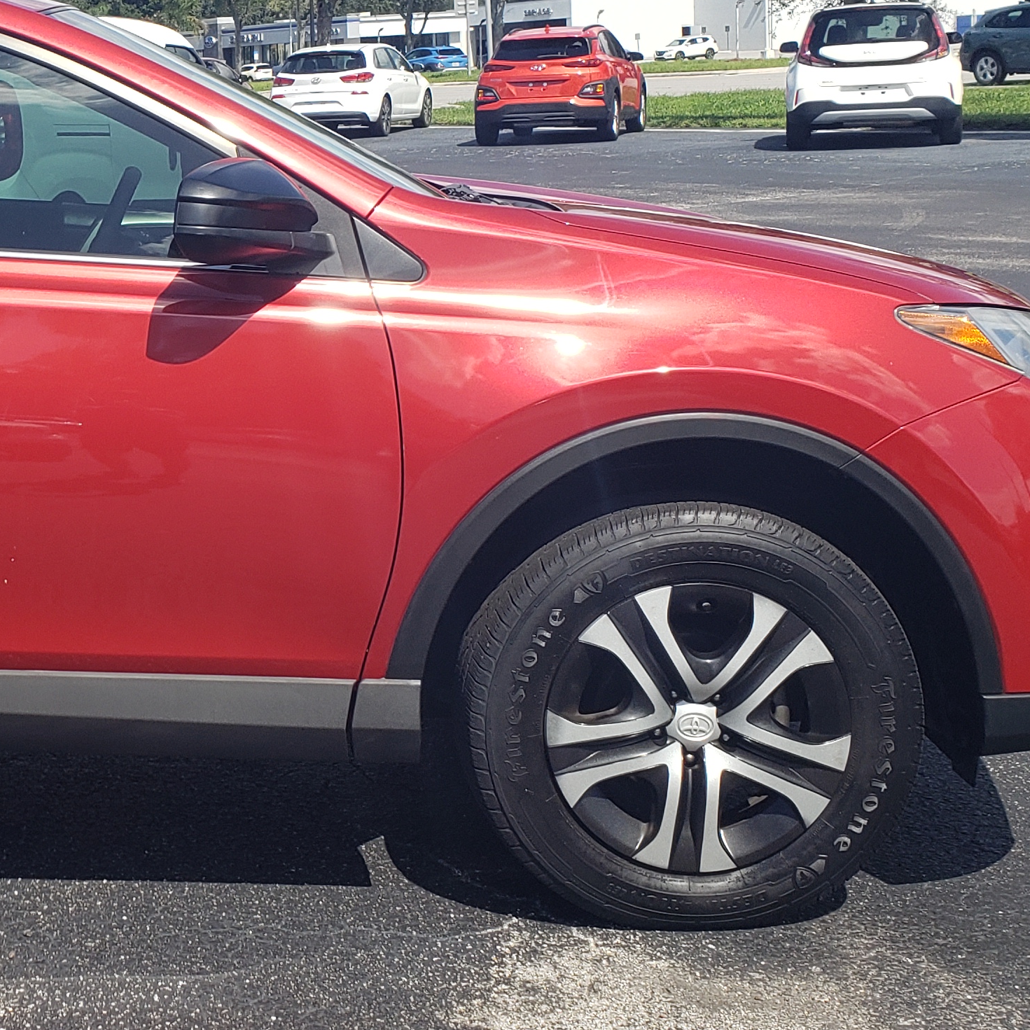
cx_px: -81
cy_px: 347
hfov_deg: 25.5
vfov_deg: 27.1
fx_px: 2121
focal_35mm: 63
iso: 50
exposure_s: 1/1199
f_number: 2.4
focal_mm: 4.3
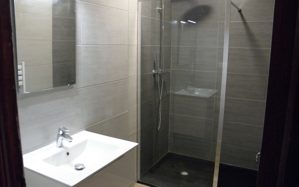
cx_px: 148
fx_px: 244
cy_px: 96
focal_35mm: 30
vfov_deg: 41.8
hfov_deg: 62.9
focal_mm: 5
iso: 400
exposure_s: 1/20
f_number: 3.5
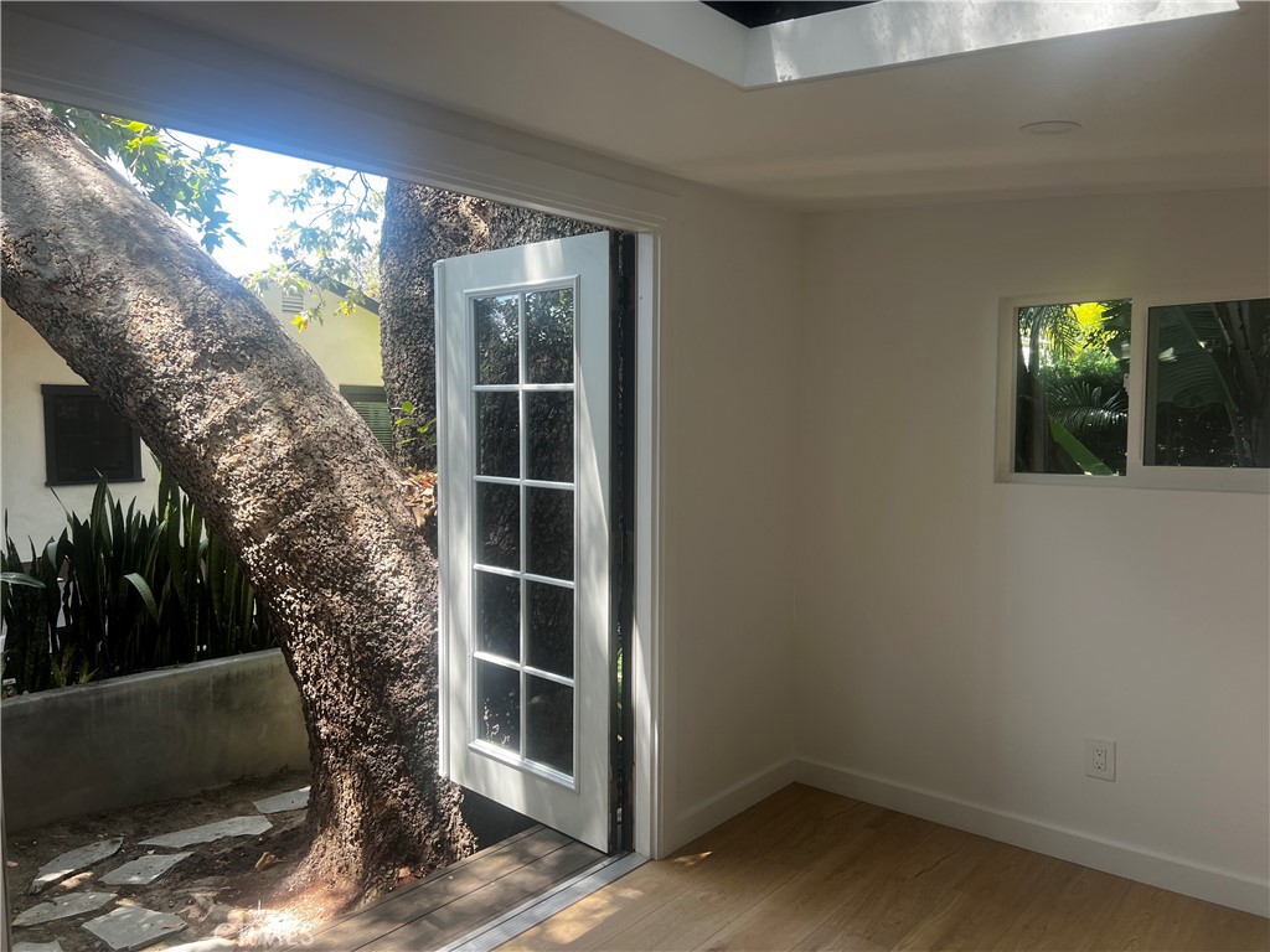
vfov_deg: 53.1
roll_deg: -0.1
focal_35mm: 26
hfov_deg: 67.3
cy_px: 476
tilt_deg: -2.5
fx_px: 954
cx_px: 635
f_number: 1.5
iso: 32
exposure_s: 1/126
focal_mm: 5.7
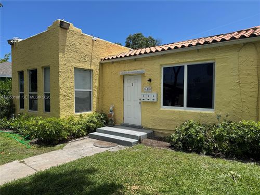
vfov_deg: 56.8
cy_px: 98
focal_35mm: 24
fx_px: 180
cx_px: 130
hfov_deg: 71.6
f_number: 1.78
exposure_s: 1/4608
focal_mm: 6.76
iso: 80
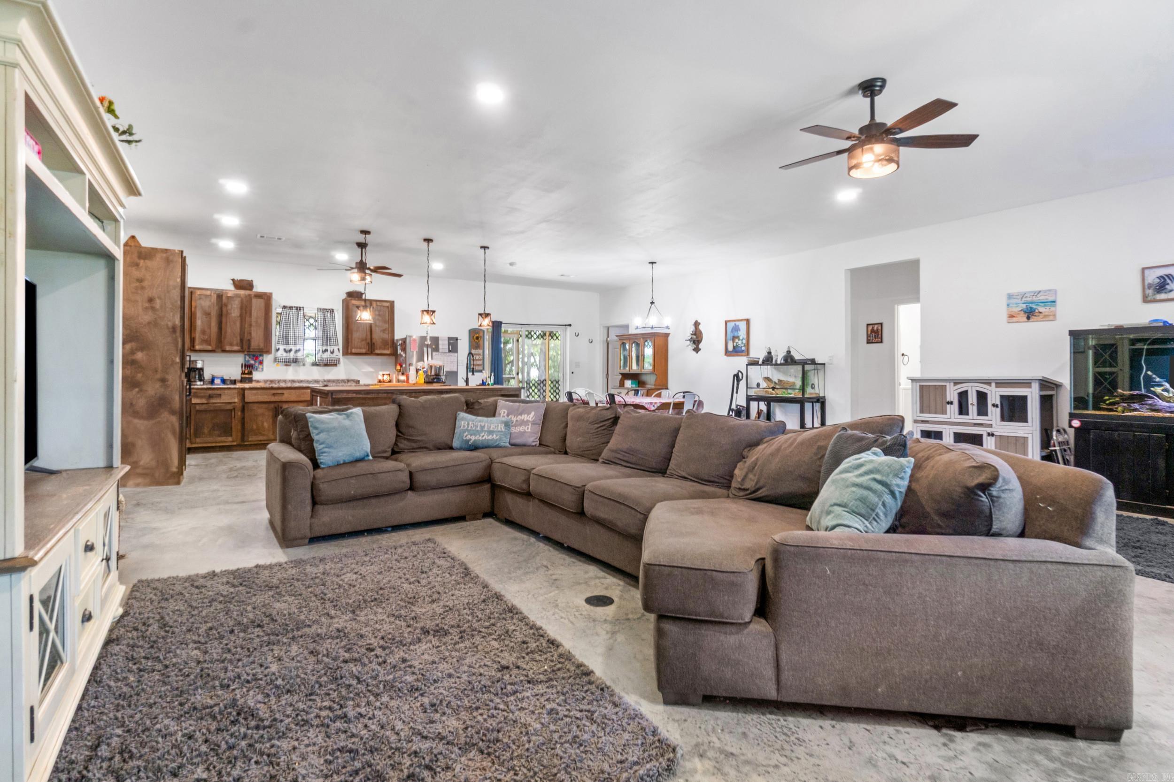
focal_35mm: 16
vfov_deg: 72.0
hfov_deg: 95.0
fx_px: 538
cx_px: 587
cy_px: 391
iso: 250
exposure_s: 1/3
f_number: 9
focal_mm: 11
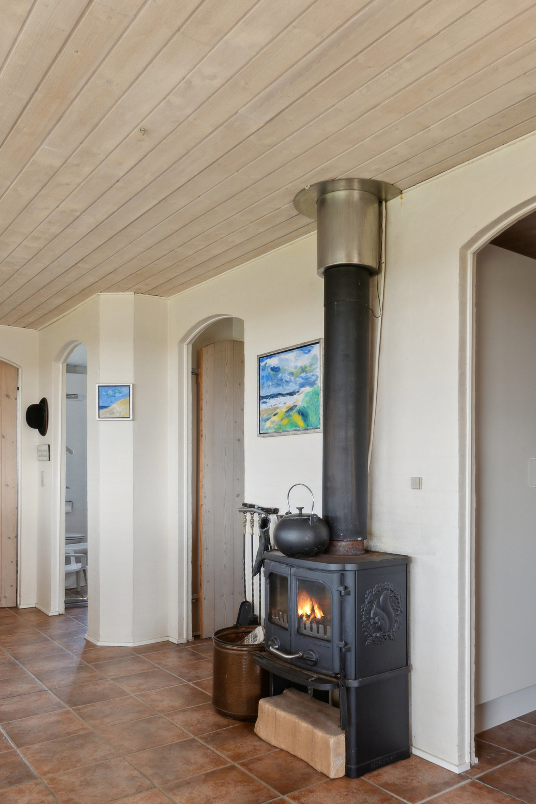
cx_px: 279
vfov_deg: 60.7
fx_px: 678
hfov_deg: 43.1
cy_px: 487
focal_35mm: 30
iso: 200
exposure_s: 1/40
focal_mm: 13.5
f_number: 8
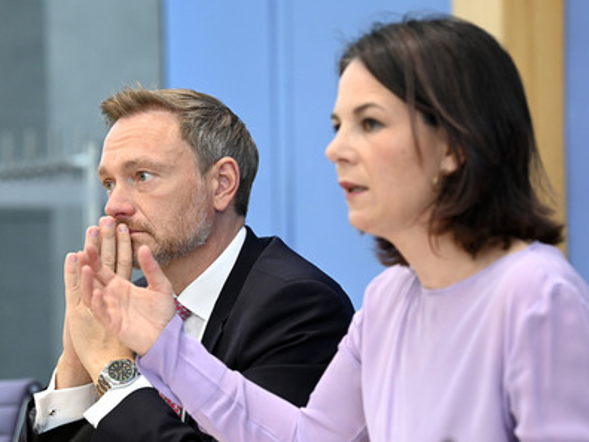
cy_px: 220
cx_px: 318
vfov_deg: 6.8
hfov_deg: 9.0
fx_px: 3726
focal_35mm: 219
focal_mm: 200
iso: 5000
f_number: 6.3
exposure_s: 1/640
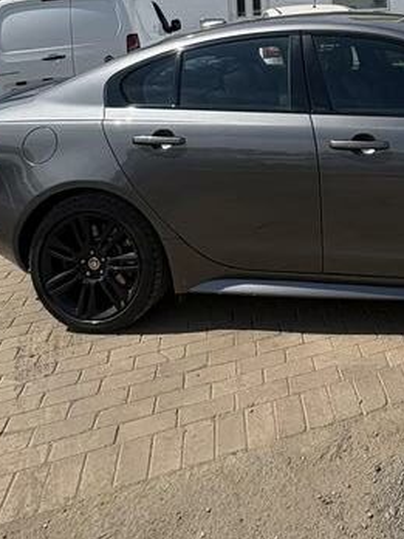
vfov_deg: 43.8
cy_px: -2
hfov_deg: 35.1
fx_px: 560
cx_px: 423
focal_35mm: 36
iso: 50
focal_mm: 2.22
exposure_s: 1/2342
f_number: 2.2
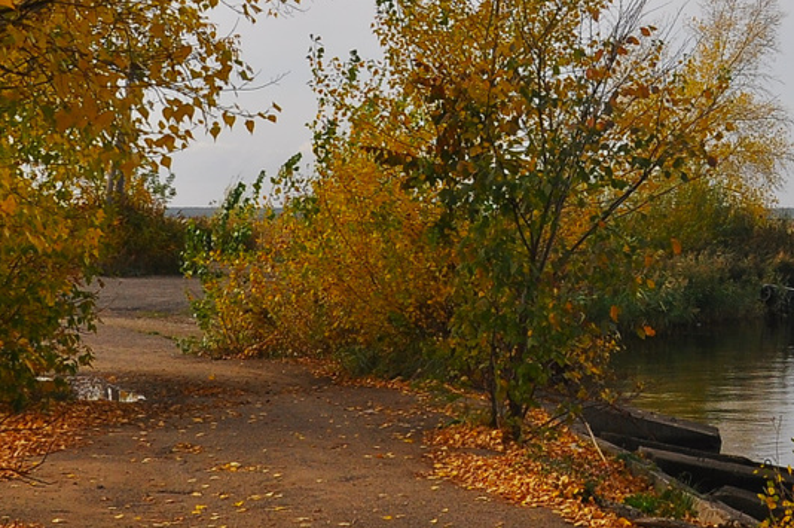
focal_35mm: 91
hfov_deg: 21.9
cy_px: 40
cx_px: 697
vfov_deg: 14.8
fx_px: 2005
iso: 200
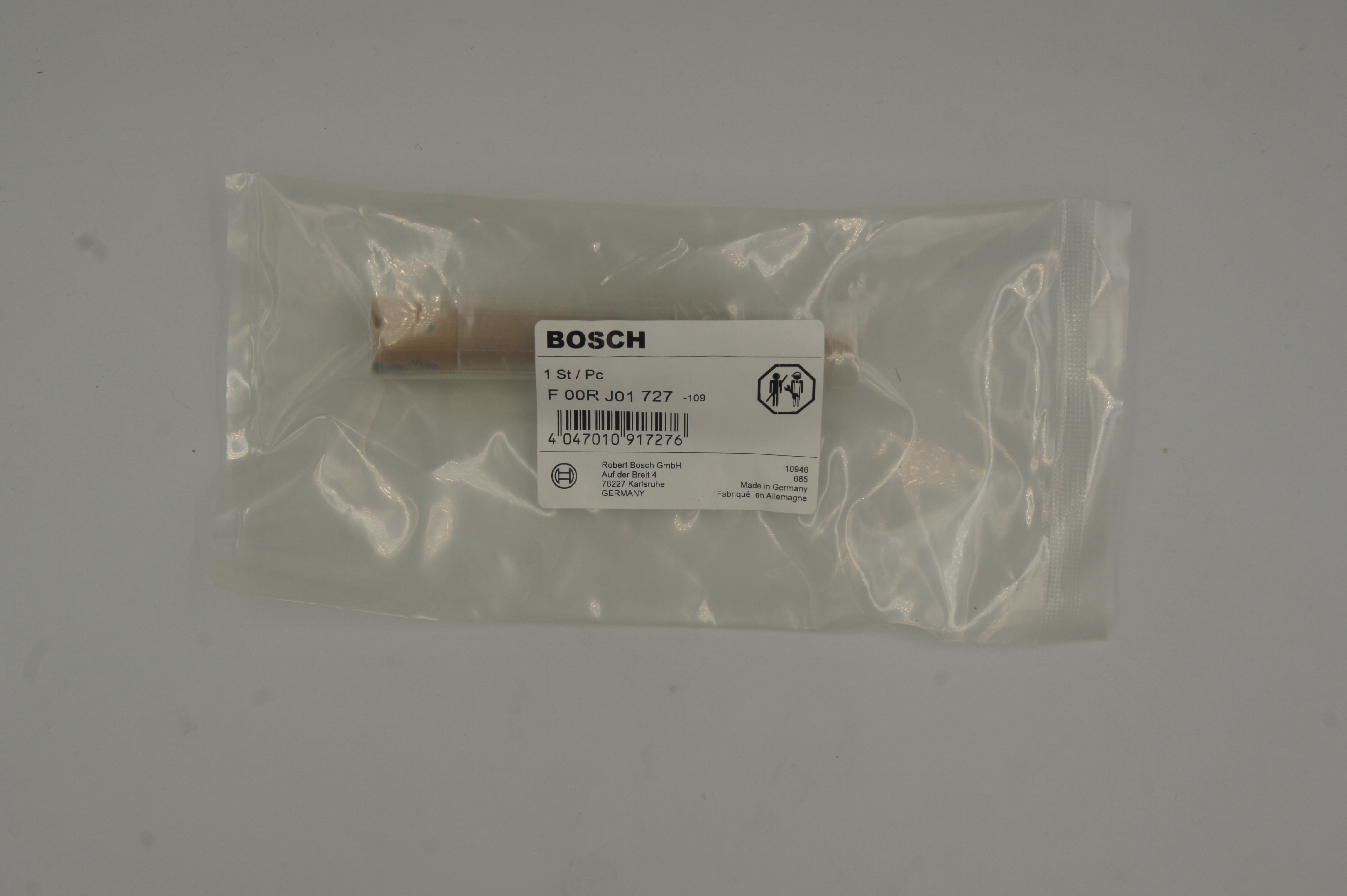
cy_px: 448
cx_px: 674
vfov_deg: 25.7
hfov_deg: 37.9
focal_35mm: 52
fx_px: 1963
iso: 200
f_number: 11
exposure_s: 1/125
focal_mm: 35
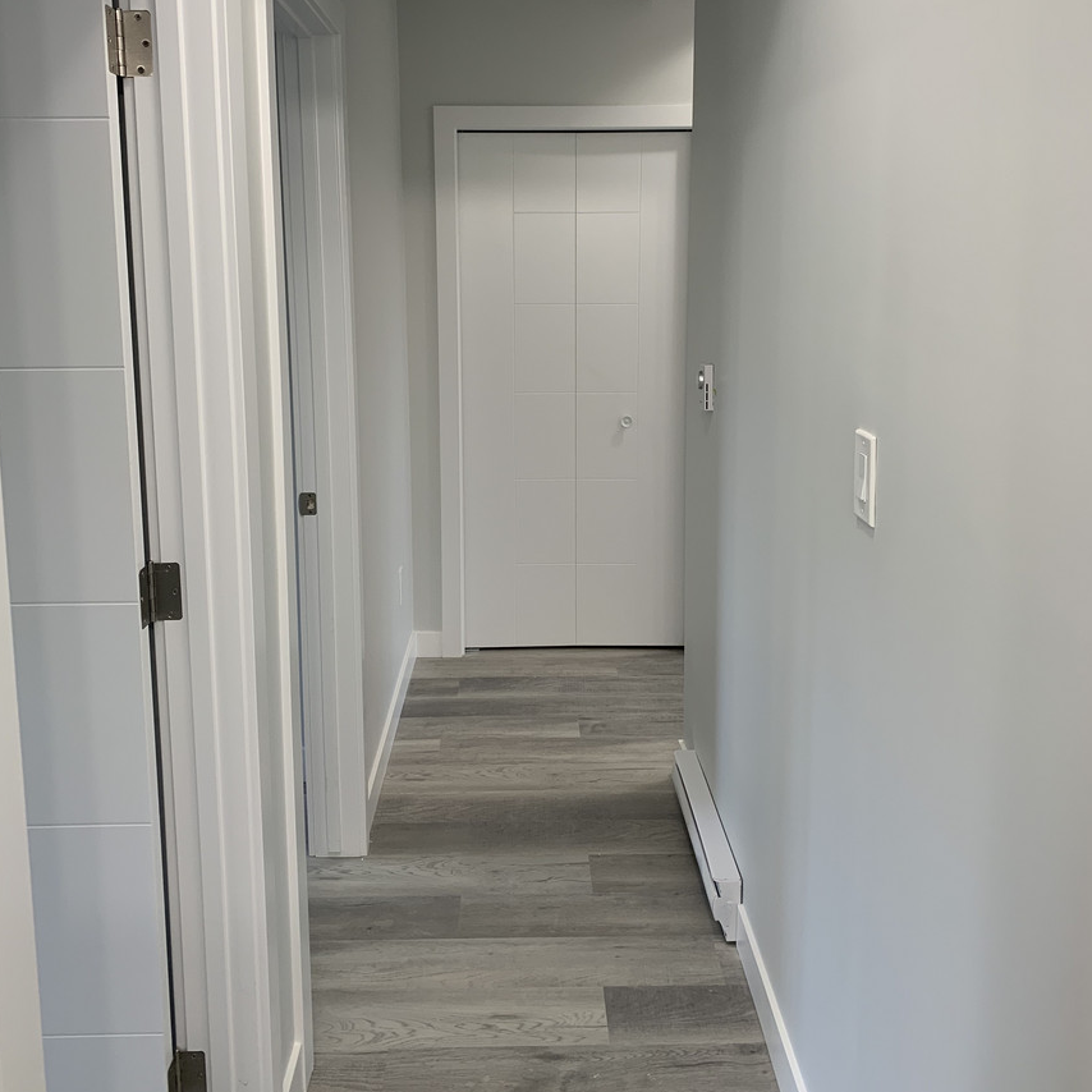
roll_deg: +0.6
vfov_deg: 52.1
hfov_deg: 52.5
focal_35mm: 31
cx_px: 545
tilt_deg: -8.4
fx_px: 1106
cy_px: 426
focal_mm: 4.25
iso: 50
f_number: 1.8
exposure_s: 1/60
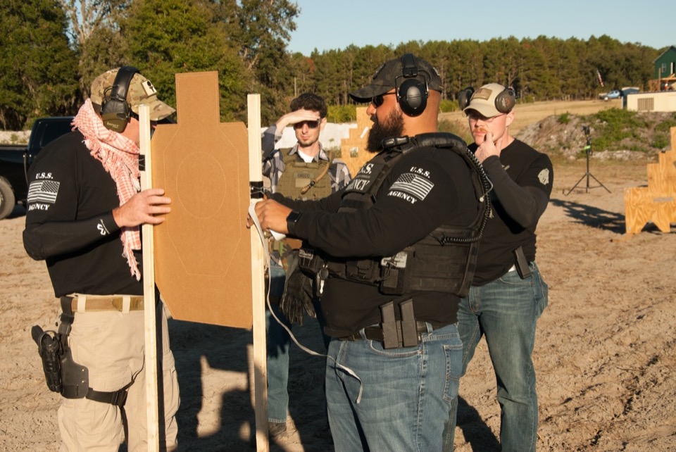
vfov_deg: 23.8
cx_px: 338
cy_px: 226
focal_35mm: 57
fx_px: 1071
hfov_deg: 35.0
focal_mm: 38
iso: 200
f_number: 8
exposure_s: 1/320
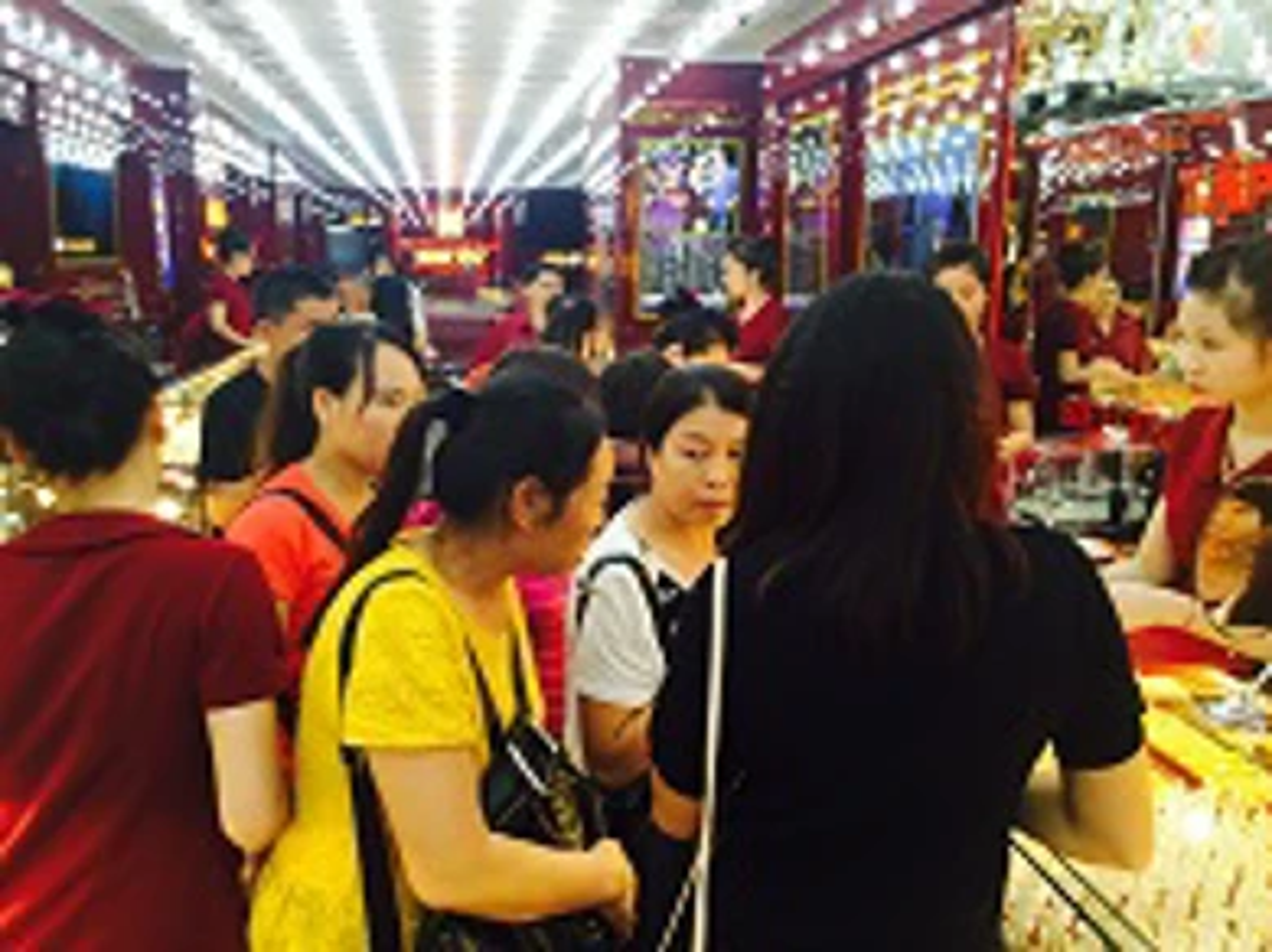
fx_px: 1065
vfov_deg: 48.2
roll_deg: -2.4
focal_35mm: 29
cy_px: 476
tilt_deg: -11.8
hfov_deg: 61.7
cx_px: 636
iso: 32
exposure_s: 1/60
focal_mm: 4.15
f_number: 2.2
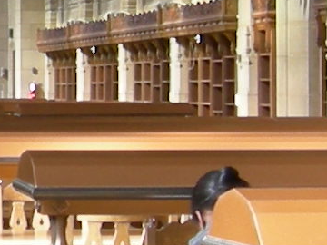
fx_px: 2447
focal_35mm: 259
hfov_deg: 7.4
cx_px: -273
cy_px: -83
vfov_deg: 5.7
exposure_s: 1/46.5
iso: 64
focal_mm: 7.5
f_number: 3
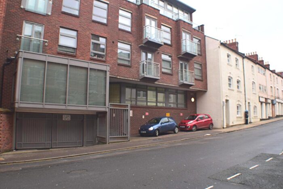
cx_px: 142
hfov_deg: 55.1
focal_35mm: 34
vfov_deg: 38.4
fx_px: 271
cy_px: 94
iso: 400
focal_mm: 23
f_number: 8
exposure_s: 1/60
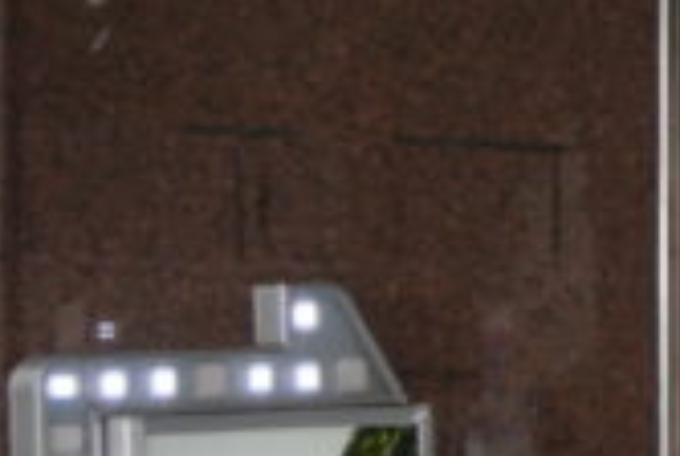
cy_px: 202
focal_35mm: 211
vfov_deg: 6.5
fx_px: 3994
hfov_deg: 8.3
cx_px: 2003
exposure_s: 1/60
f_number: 4.2
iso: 100
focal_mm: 23
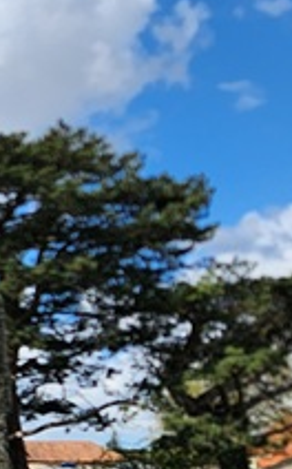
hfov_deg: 11.4
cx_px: -434
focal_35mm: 92
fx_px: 1175
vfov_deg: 22.5
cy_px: 321
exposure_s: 1/2679
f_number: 1.8
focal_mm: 5.4
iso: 20
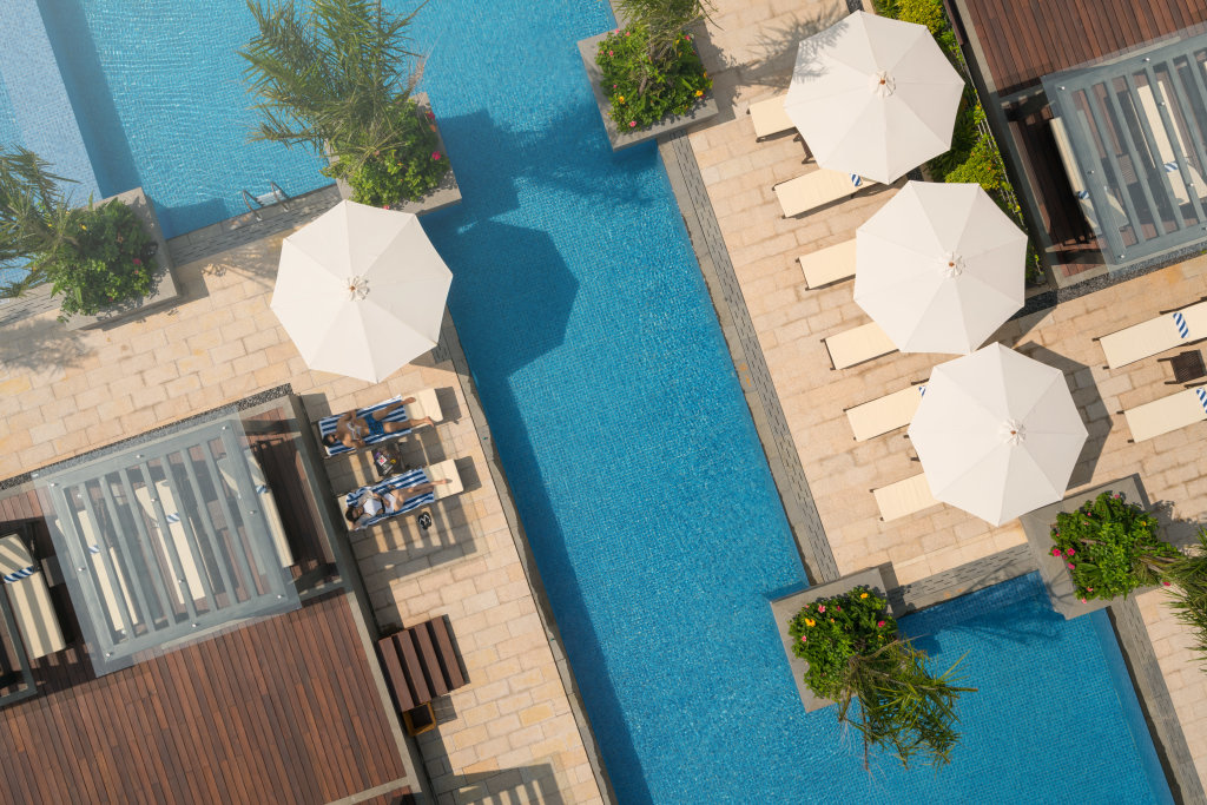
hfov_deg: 54.4
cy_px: 402
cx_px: 604
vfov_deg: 37.9
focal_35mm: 35
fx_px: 1174
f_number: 11
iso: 100
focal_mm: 35
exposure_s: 1/320
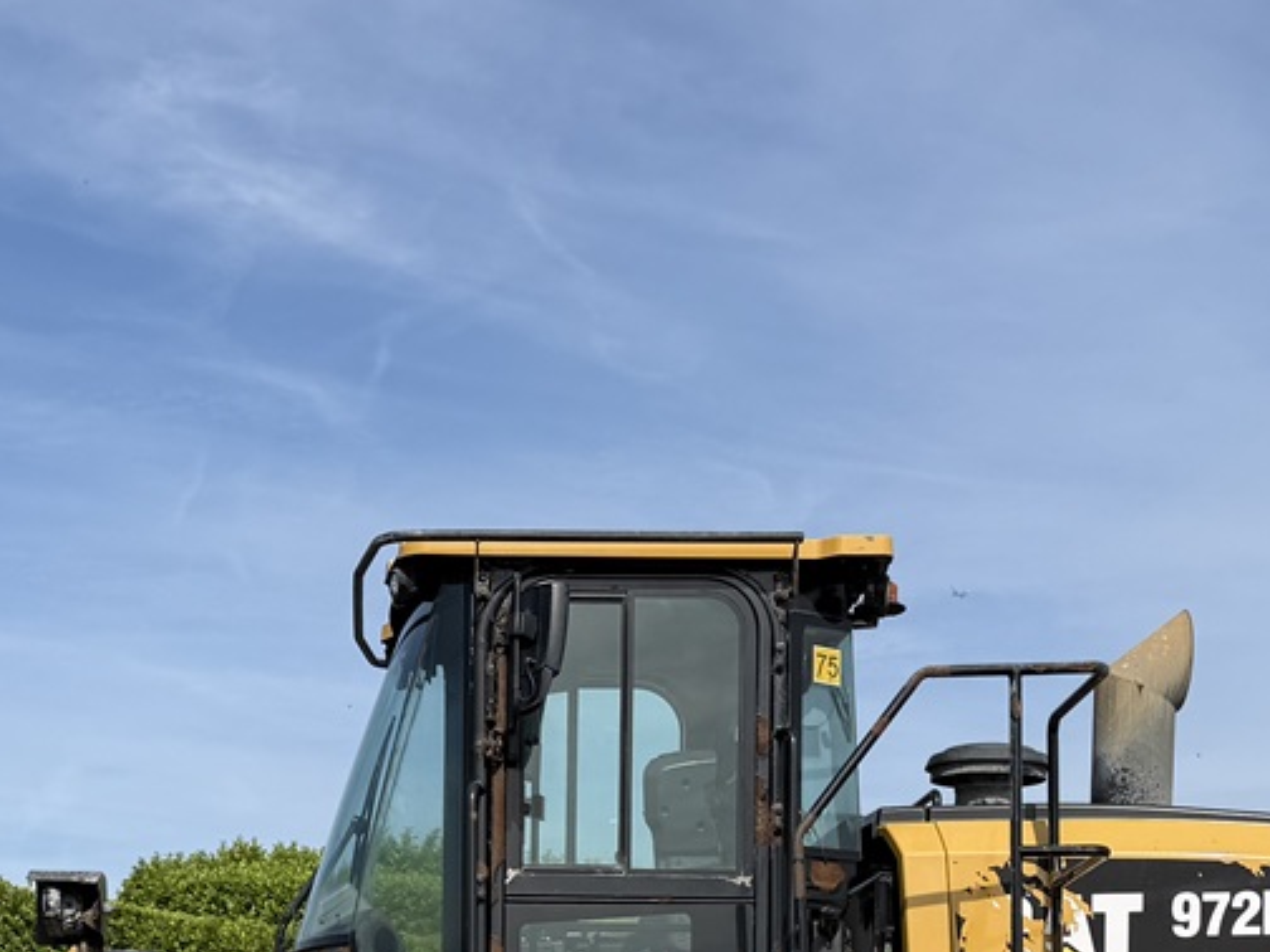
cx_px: 378
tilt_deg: -0.8
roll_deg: +0.0
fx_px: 2495
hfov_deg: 28.3
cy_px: 1208
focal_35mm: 68
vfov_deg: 20.0
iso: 80
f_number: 1.78
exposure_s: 1/4673
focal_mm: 6.76
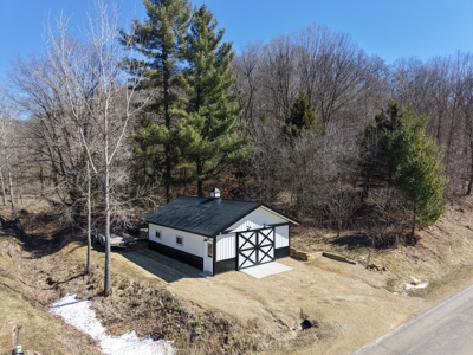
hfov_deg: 71.6
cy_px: 178
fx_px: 328
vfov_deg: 56.8
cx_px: 236
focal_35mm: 24
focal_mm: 8.67
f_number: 1.8
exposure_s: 1/3000
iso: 220
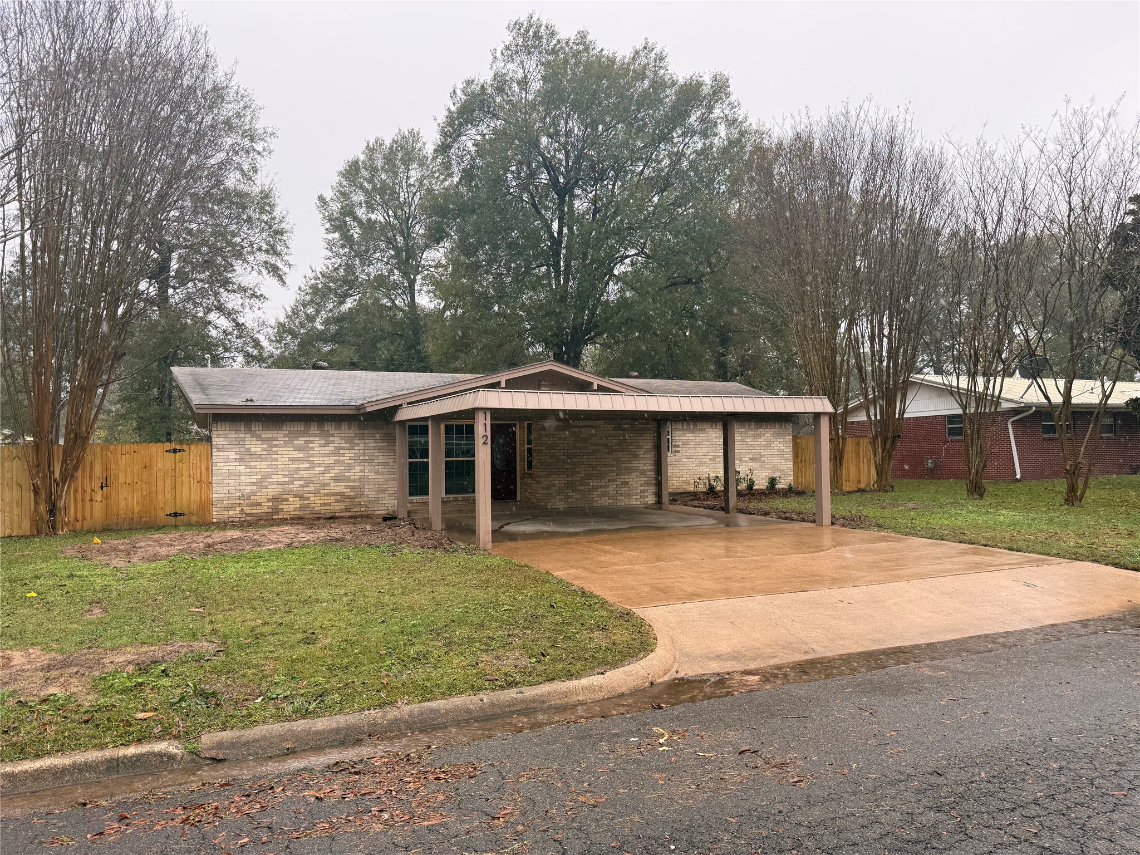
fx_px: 790
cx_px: 570
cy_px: 428
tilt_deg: +2.2
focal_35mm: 24
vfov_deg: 56.8
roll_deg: +0.3
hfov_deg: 71.6
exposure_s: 1/266
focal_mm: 6.76
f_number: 1.78
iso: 100
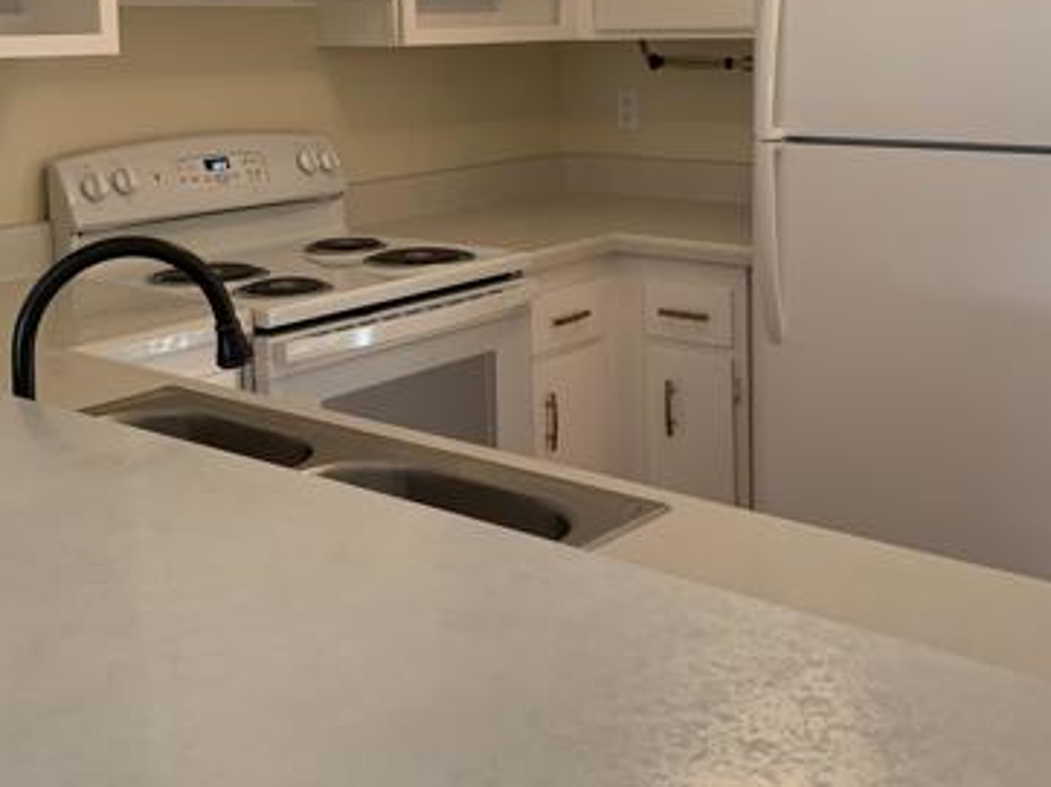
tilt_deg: -7.9
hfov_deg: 41.3
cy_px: 192
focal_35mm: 46
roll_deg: +1.3
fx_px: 1396
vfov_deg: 30.9
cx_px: 502
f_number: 1.8
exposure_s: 1/60
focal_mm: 4.25
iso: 80
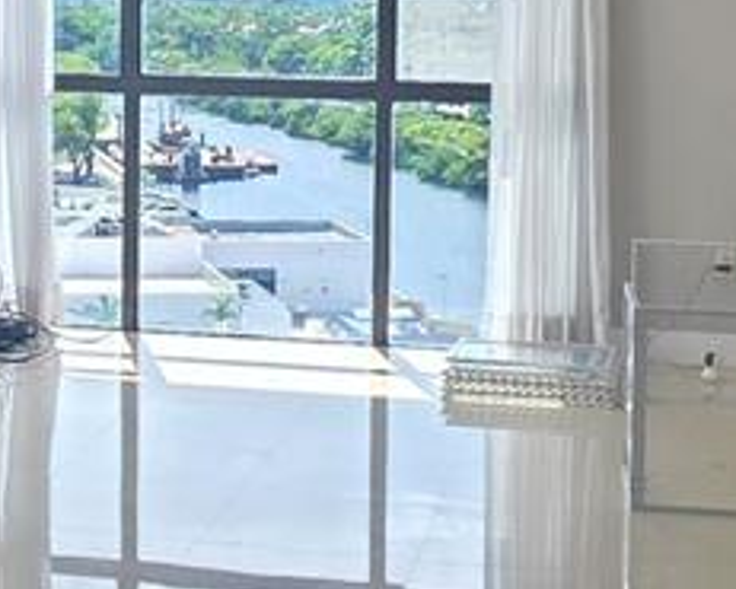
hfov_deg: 21.2
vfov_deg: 17.3
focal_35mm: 88
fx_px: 1918
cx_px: 64
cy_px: 108
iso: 40
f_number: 1.9
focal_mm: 2.2
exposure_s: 1/324
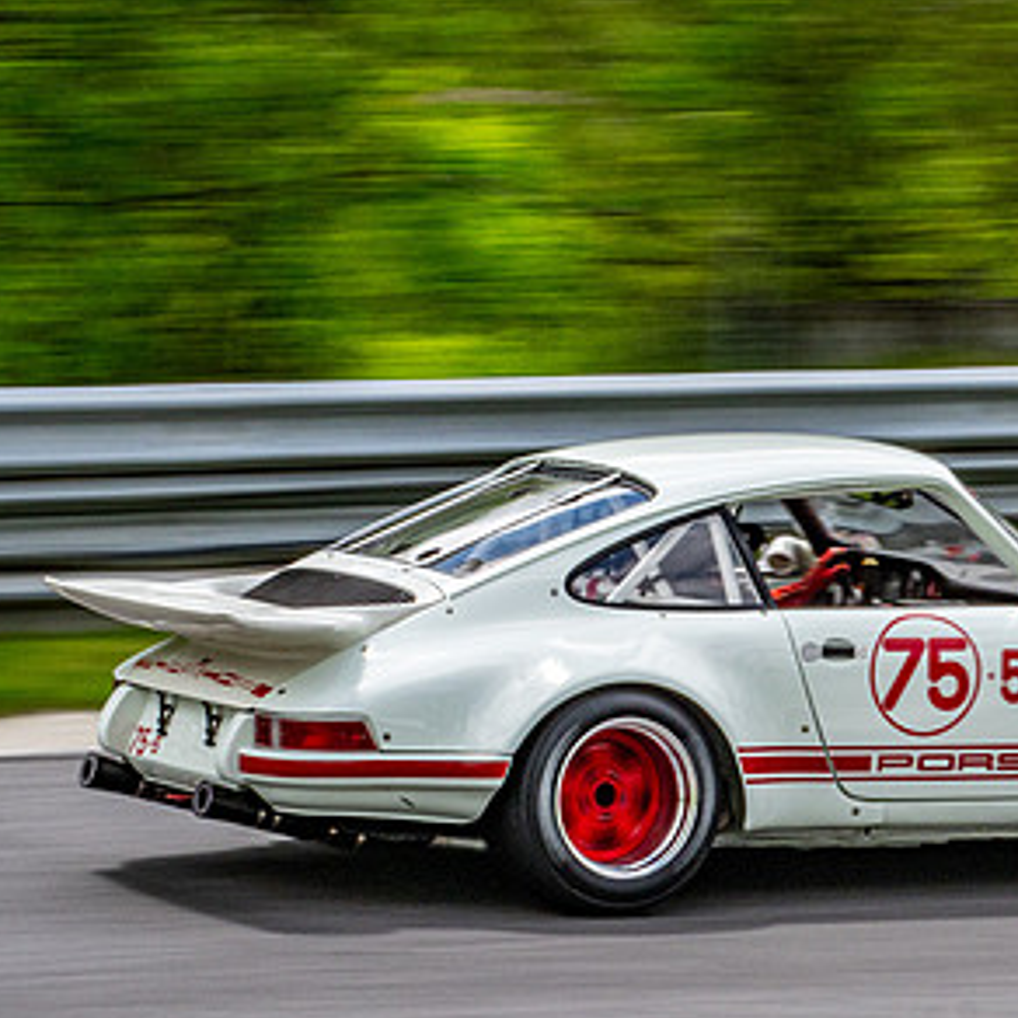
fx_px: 7020
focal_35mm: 211
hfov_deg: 8.3
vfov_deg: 8.3
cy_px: 682
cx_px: 788
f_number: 22
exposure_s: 1/125
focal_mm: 60
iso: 320
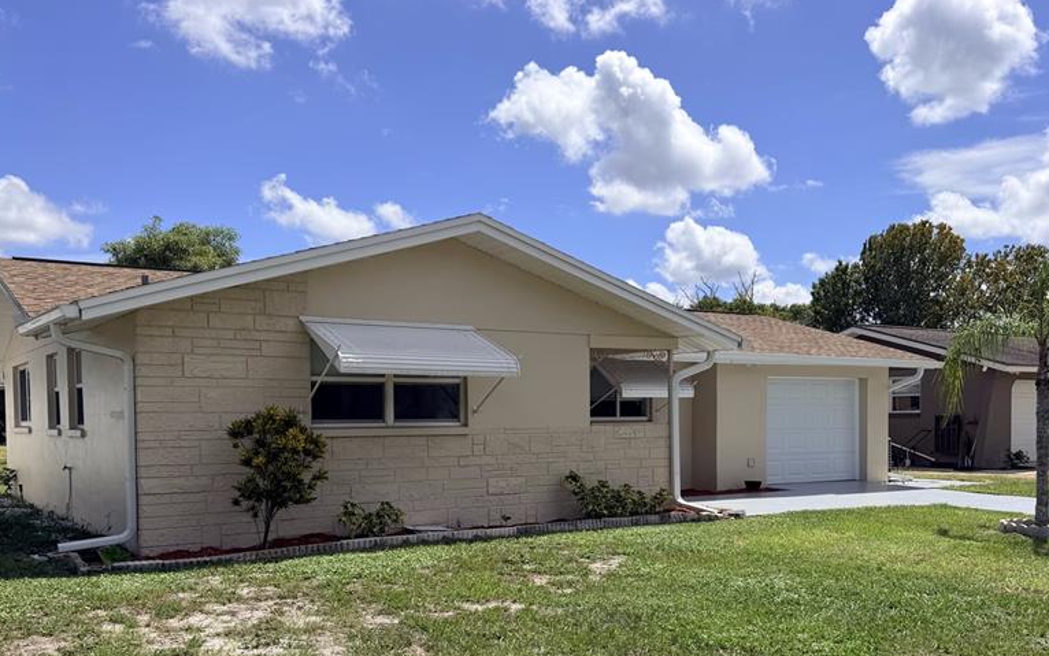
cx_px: 538
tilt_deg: -1.7
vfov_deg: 36.7
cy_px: 457
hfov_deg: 56.7
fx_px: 972
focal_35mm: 34
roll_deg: +0.4
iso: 80
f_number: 1.78
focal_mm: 6.76
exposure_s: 1/7353
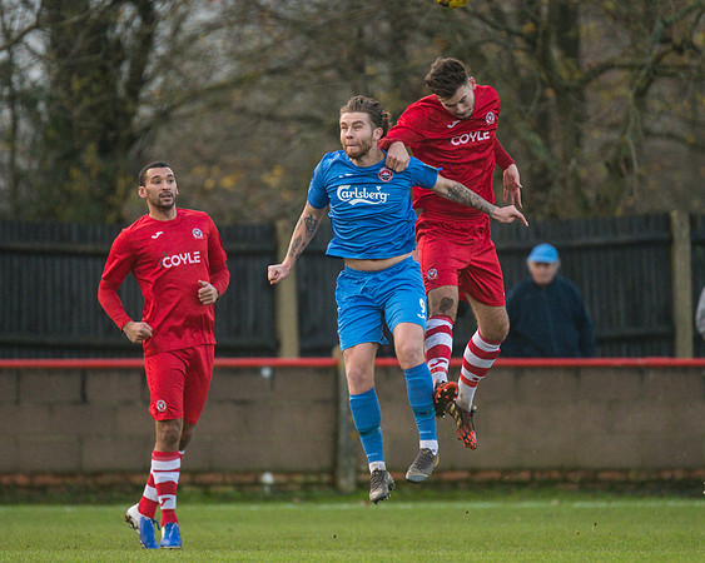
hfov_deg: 3.5
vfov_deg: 2.8
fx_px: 11461
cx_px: 353
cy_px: 264
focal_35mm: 549
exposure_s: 1/2000
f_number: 2.8
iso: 2000
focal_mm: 300
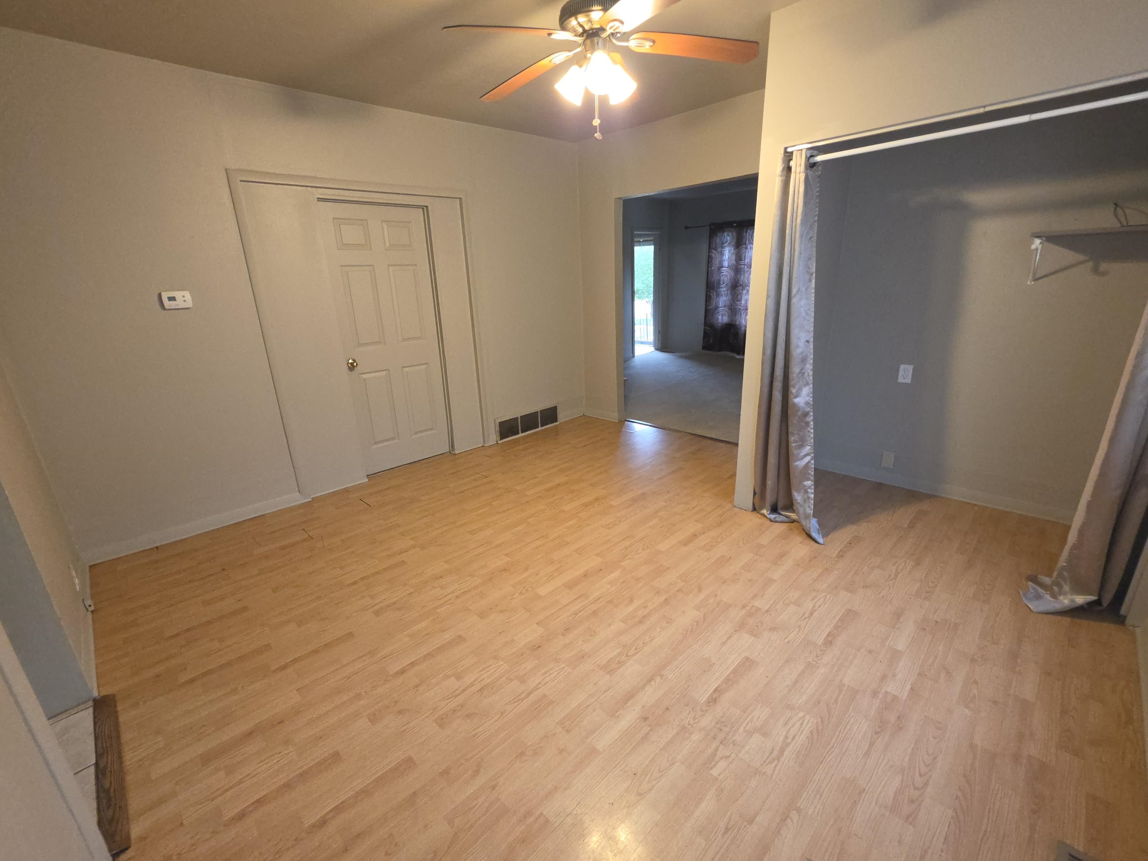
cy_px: 436
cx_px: 578
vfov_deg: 85.7
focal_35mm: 14
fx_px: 464
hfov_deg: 102.1
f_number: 1.9
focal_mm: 2.2
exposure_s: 1/60
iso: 200
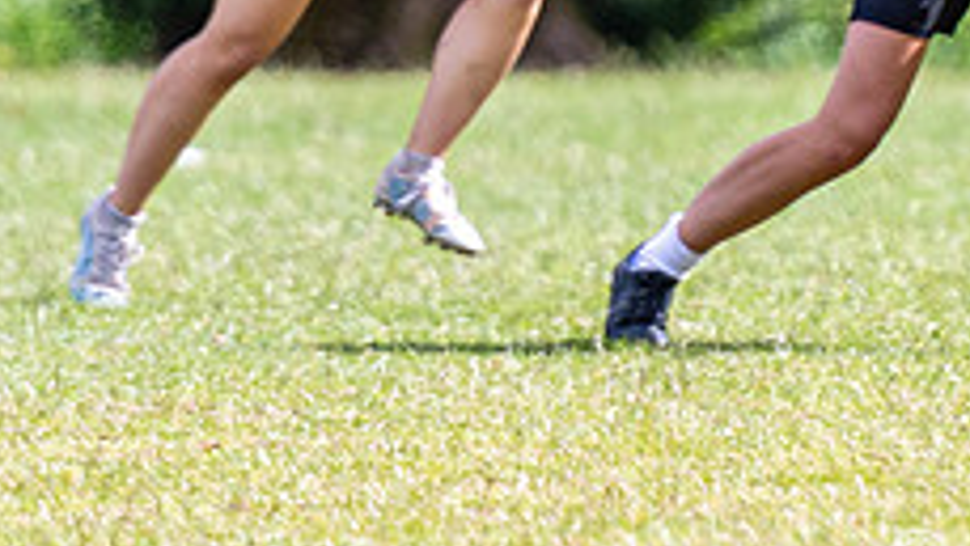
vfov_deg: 0.8
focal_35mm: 1477
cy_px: -296
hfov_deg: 1.5
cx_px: 1031
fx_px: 38003
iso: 200
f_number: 3.2
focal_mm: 200
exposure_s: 1/2000
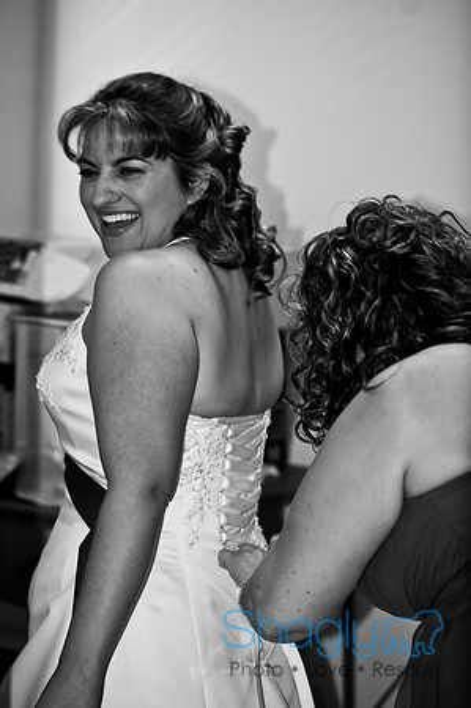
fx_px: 2360
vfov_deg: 17.1
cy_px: 354
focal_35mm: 120
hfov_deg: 11.4
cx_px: 236
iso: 400
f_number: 4
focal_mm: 80
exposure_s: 1/60
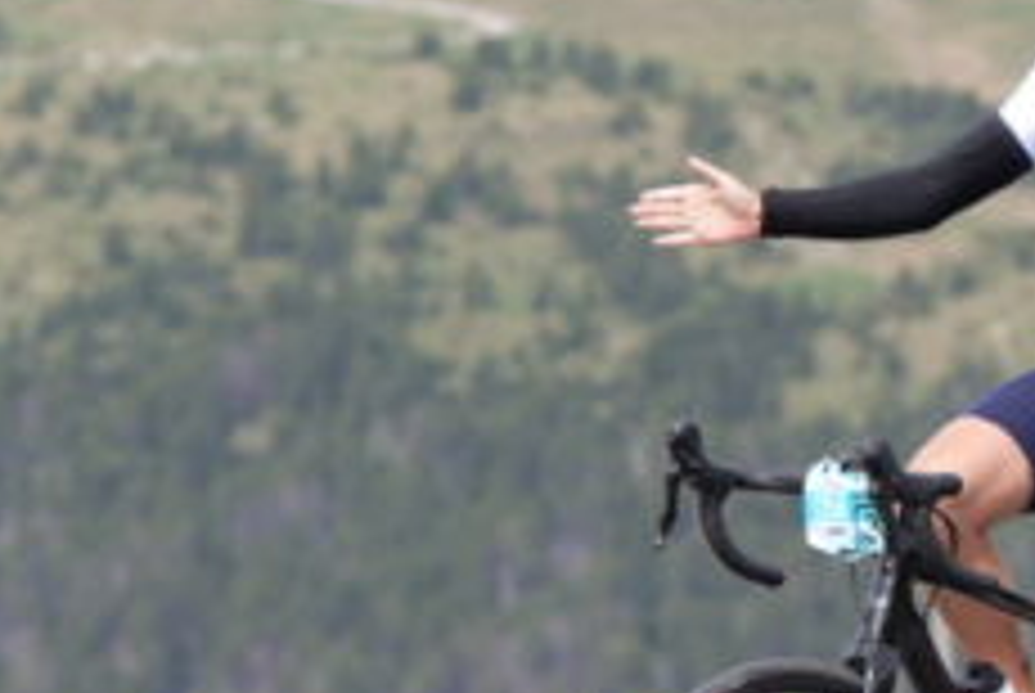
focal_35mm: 401
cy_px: 536
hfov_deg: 5.1
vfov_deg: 3.4
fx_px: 11543
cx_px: 999
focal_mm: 90
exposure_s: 1/1000
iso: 125
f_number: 3.2
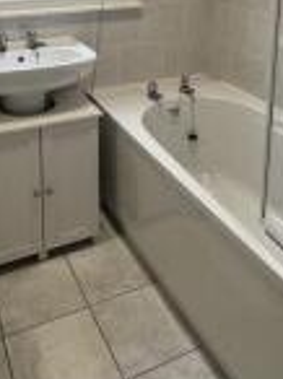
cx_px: 127
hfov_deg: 34.2
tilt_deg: -9.4
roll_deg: +0.2
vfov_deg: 40.4
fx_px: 459
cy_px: 17
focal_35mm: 42
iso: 125
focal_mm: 2.22
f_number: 2.2
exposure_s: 1/100
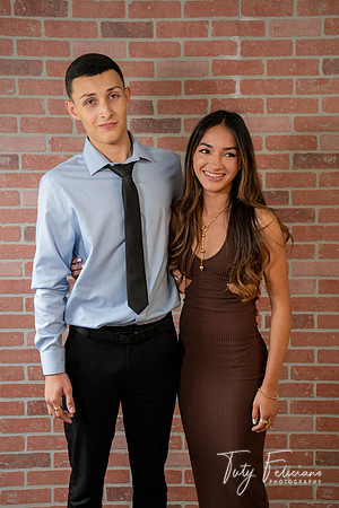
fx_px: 720
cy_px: 254
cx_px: 170
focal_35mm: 51
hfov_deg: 26.5
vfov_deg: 38.9
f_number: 5.6
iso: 1600
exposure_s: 1/80
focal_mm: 51
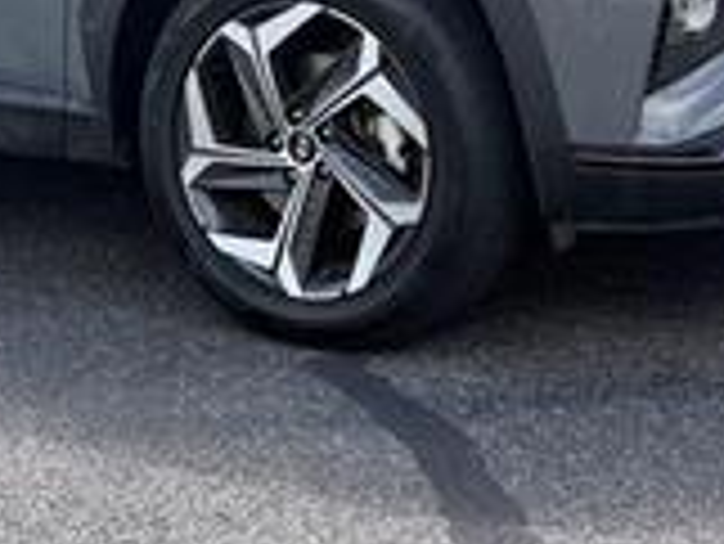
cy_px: -31
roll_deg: +0.7
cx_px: 198
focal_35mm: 75
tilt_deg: -6.2
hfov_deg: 25.7
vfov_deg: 19.0
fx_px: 1570
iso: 100
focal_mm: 6.76
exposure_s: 1/1174
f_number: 1.78
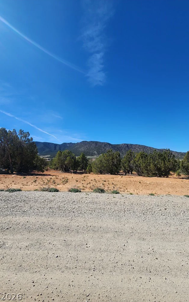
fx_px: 115
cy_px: 150
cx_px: 94
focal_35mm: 14
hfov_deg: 78.6
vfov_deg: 105.3
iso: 50
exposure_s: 1/2296
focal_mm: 2.2
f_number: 2.2
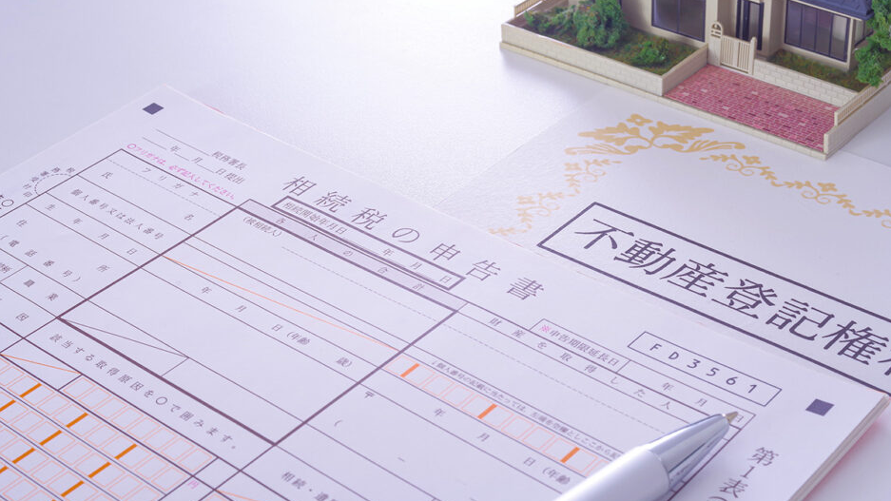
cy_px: 218
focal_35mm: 63
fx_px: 1488
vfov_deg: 19.1
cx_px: 446
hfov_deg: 33.3
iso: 100
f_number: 16
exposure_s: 1/125
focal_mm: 40
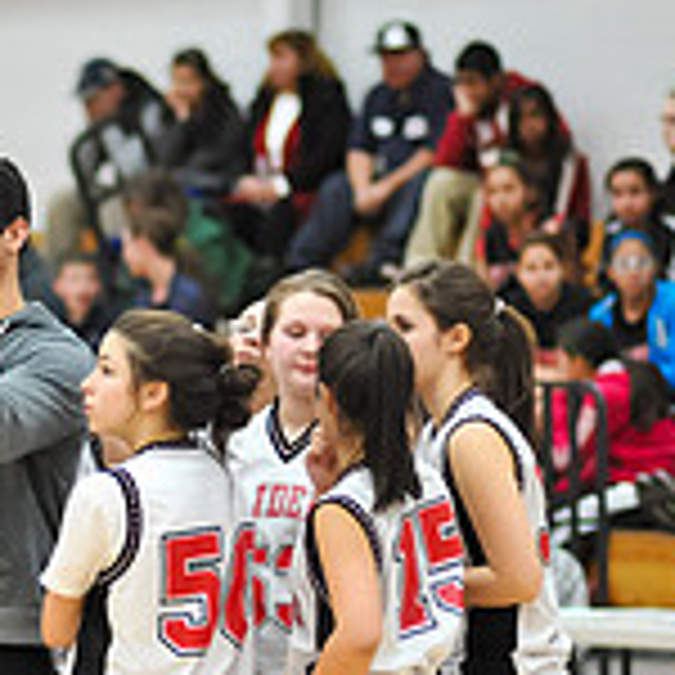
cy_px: 567
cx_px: -220
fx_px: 6177
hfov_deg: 6.2
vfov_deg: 6.2
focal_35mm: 280
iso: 1800
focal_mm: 85
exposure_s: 1/500
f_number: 2
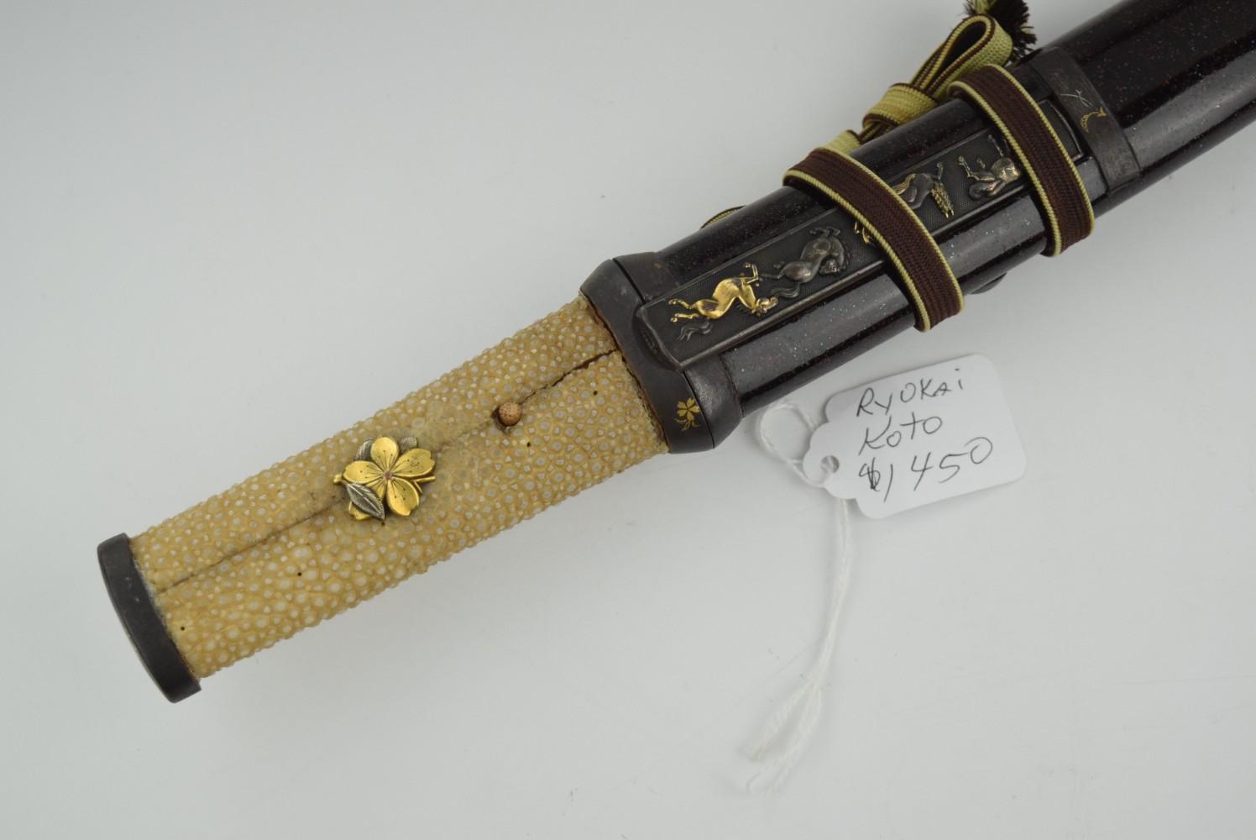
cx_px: 628
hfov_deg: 29.2
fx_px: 2409
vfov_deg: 19.8
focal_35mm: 69
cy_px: 420
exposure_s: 1/4000
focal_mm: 46
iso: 1600
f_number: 5
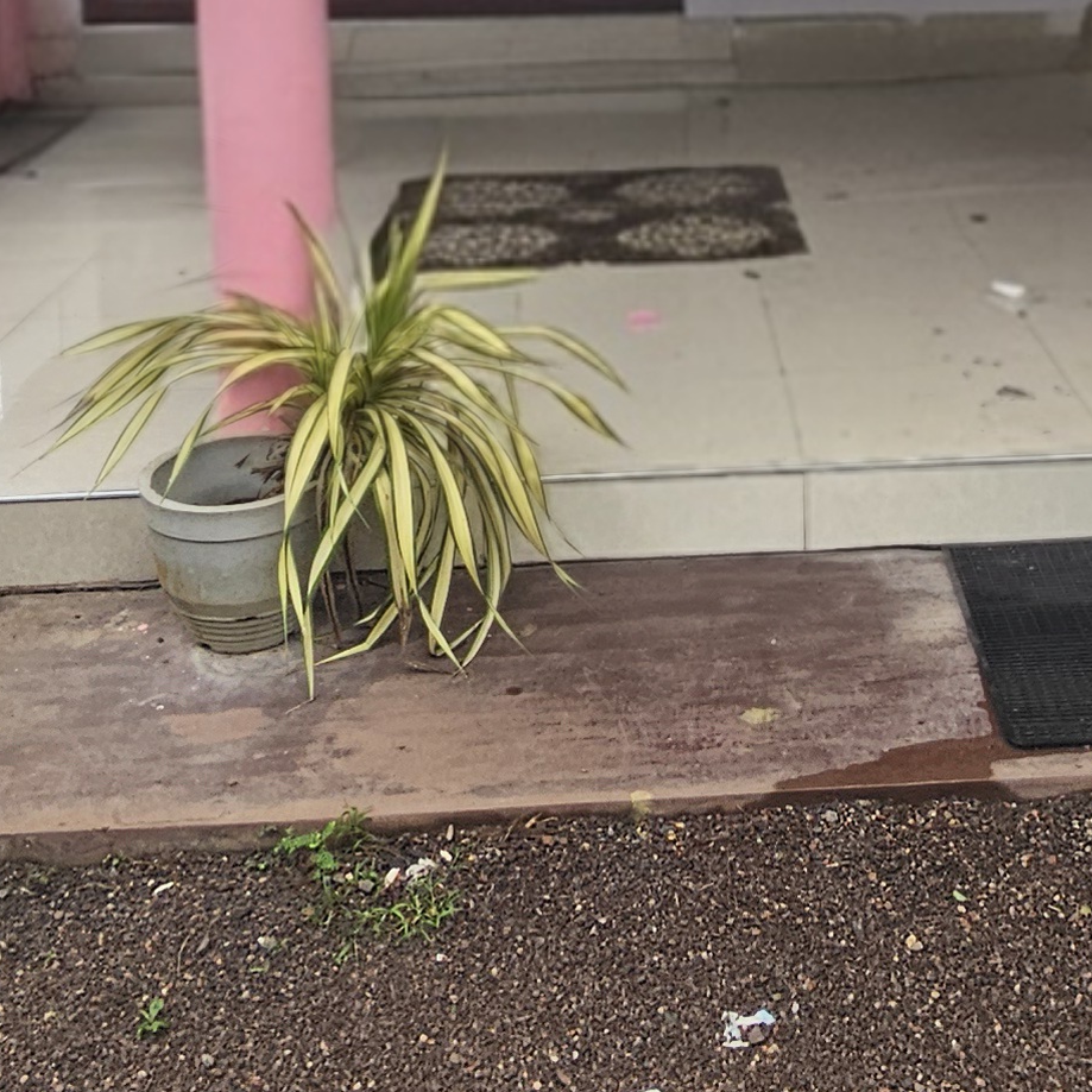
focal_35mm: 50
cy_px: -12
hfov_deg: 33.7
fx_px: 1785
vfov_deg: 31.4
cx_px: 746
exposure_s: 1/222
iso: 50
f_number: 2.2
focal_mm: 2.2
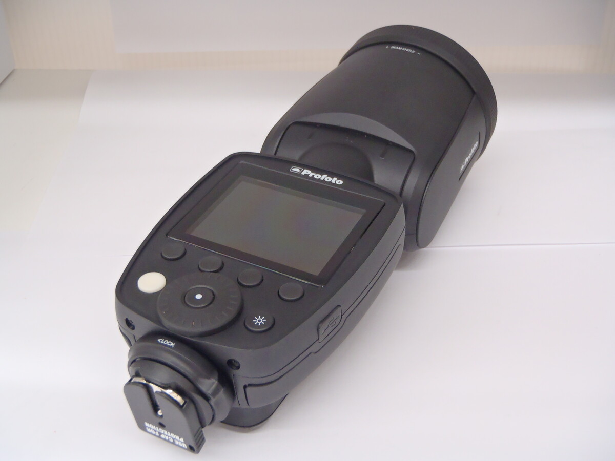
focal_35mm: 46
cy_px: 230
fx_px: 817
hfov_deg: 41.2
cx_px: 308
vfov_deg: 31.5
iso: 200
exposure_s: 1/20
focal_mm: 8.25
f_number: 4.9
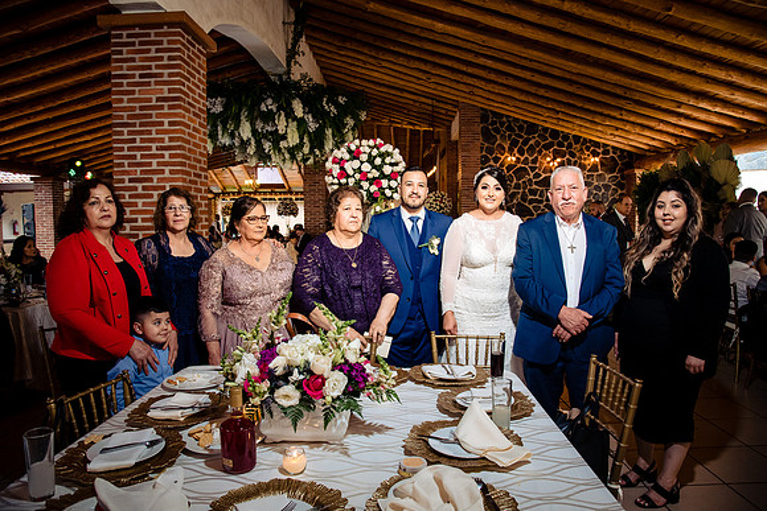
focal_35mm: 24
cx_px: 384
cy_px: 256
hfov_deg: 73.7
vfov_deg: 53.2
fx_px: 511
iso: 2000
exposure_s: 1/100
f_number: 7.1
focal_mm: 24
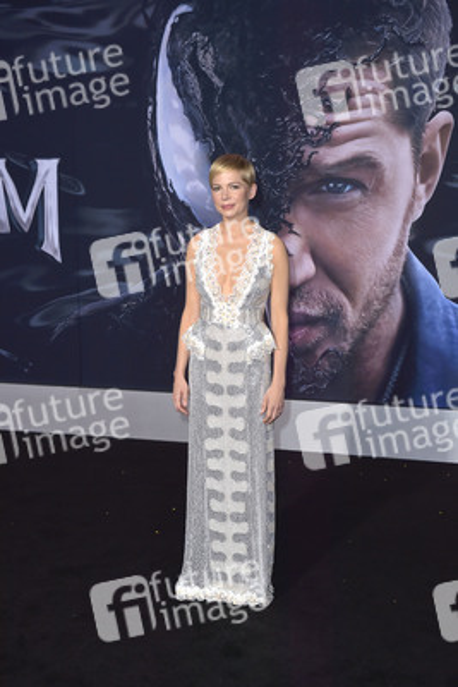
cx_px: 229
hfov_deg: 24.2
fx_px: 1068
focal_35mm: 56
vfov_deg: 35.6
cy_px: 344
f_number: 5.6
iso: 400
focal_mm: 56
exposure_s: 1/250
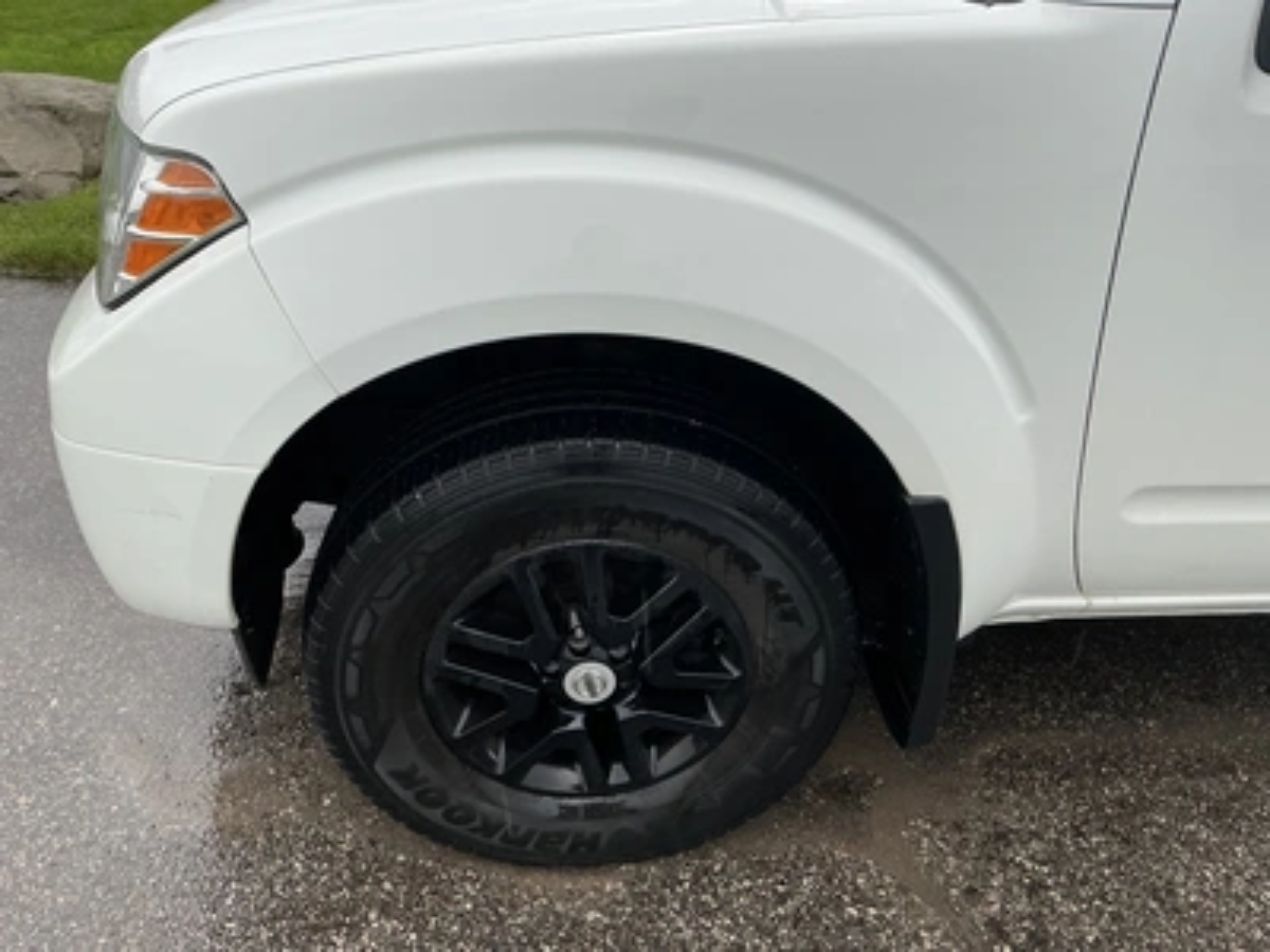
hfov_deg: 63.4
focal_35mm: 28
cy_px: 476
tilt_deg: -28.7
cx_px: 635
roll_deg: -3.3
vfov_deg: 49.7
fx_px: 1027
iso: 50
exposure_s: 1/122
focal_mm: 3
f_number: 1.8
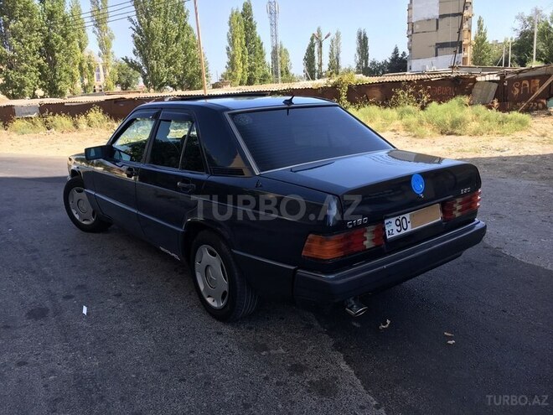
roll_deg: +3.8
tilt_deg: -12.9
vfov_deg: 48.2
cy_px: 208
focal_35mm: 29
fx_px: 463
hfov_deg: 61.7
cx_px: 276
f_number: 2.2
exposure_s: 1/503
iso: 25
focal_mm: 4.15
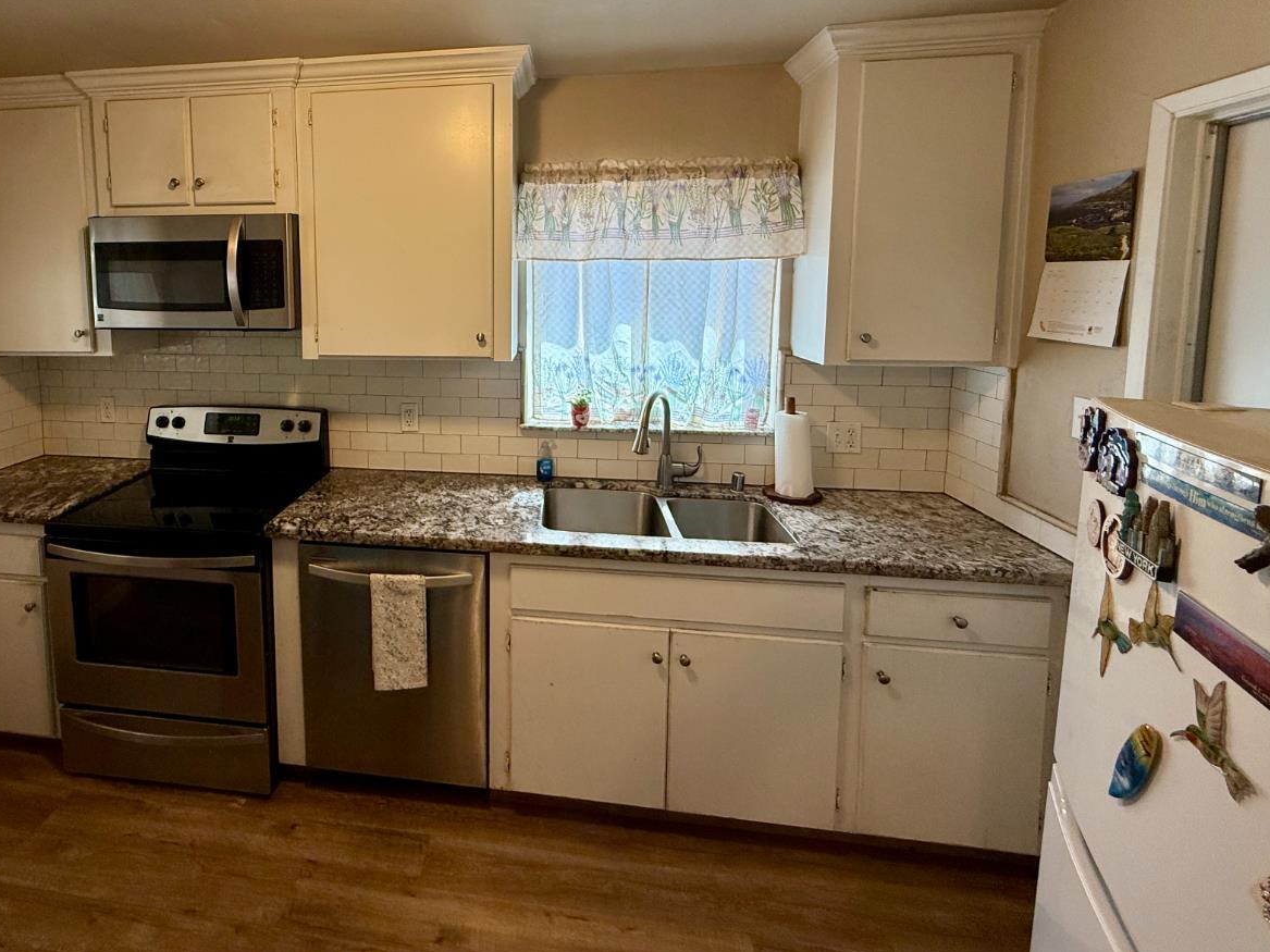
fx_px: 660
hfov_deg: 85.6
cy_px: 343
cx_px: 458
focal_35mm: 18
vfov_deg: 70.2
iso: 160
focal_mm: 2.22
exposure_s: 1/120
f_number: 2.2
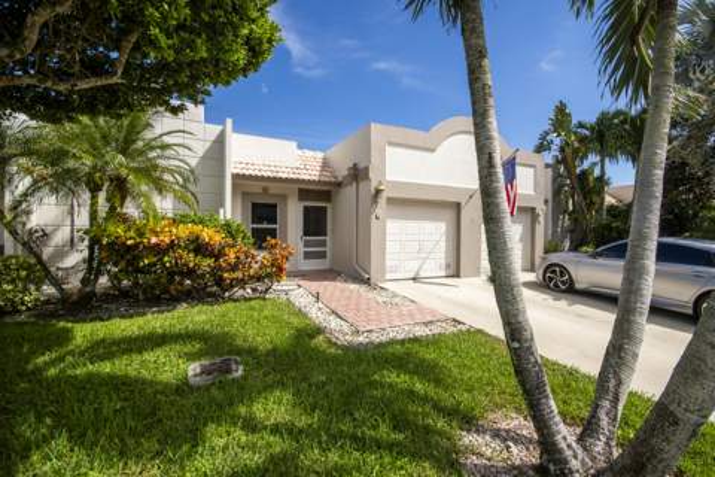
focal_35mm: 15
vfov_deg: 77.3
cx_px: 358
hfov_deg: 100.4
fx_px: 298
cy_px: 238
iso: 100
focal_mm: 10
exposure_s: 1/400
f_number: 8
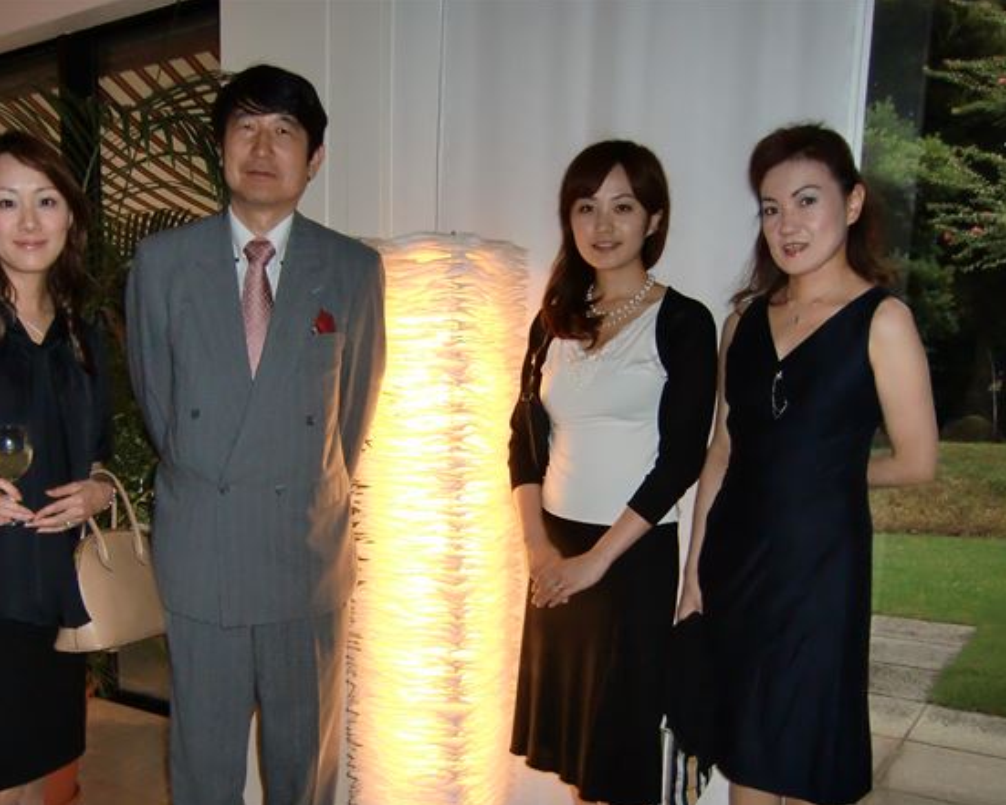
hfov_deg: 52.5
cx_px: 407
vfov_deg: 42.7
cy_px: 544
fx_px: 1012
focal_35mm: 34
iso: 250
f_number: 3.2
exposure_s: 1/30
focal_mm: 4.3
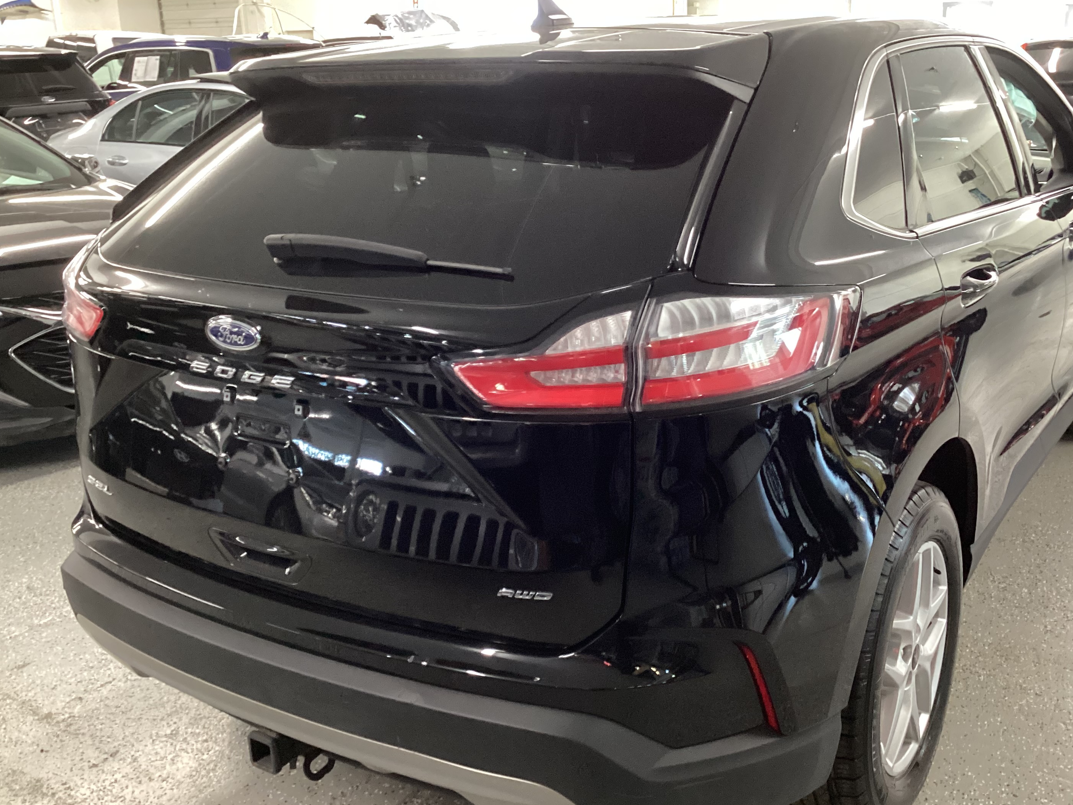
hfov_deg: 51.3
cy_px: 398
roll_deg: +1.5
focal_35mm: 36
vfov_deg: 39.7
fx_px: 1116
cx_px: 593
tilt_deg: -19.1
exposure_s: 1/33
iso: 320
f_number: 2.4
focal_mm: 3.3
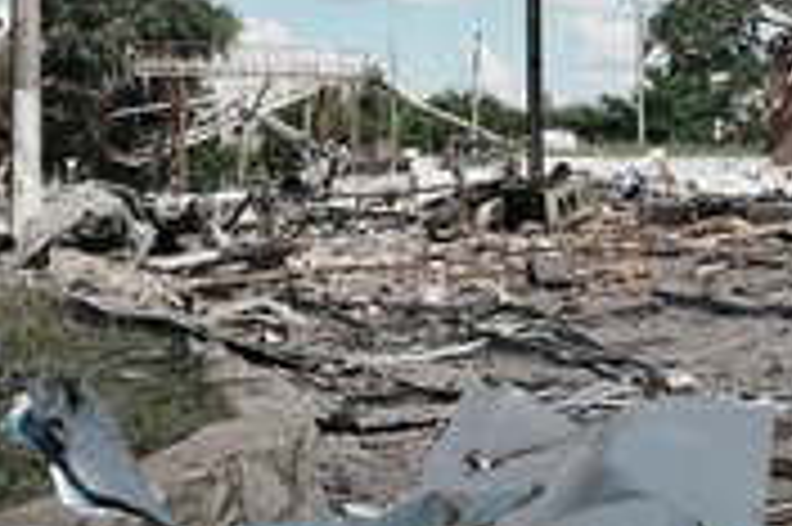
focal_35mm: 66
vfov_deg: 20.4
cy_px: 115
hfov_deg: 30.2
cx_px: 567
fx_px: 1451
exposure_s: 1/1000
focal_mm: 29
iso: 100
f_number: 5.6
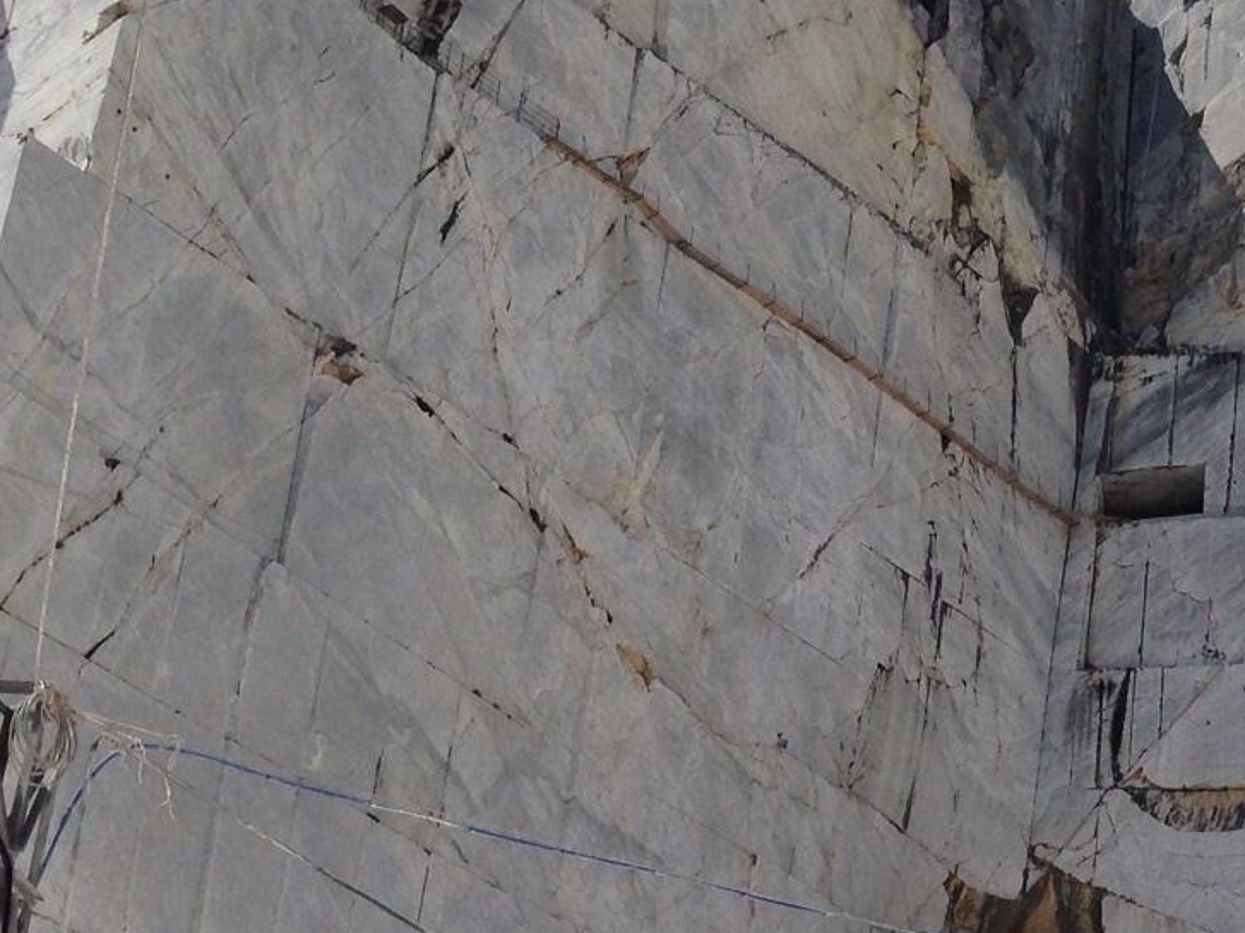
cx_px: 1654
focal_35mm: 93
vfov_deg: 15.6
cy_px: 897
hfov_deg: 19.3
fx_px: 3344
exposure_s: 1/3623
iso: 50
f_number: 2.4
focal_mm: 4.13
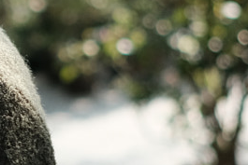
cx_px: -95
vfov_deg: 6.5
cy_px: 24
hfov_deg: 9.5
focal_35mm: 211
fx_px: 1454
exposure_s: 1/4000
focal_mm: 23
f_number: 2
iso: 500
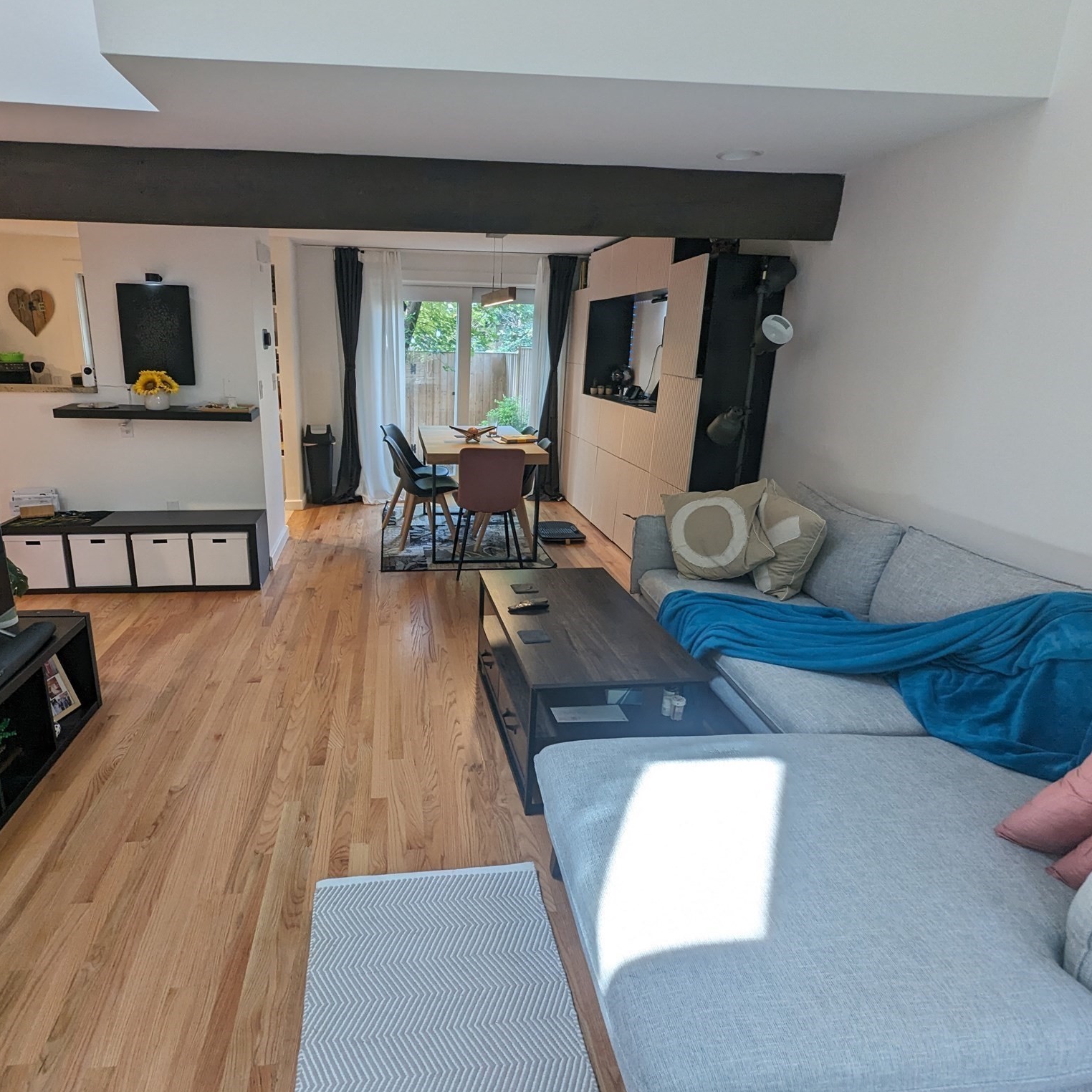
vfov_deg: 77.7
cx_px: 467
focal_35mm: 19
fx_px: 678
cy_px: 549
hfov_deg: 77.2
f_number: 2.2
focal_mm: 2.35
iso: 90
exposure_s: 1/60
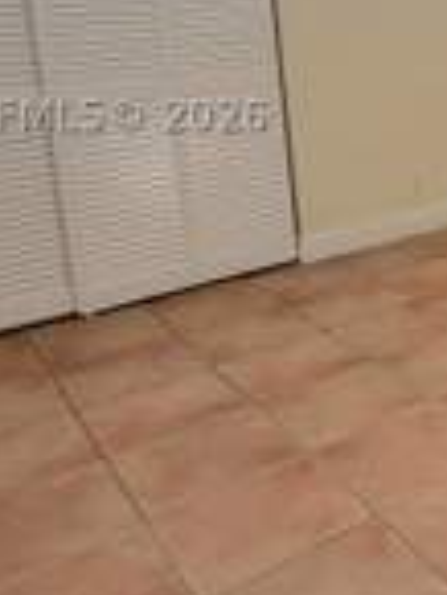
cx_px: 644
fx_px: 739
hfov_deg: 26.1
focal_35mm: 43
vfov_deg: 41.8
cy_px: 115
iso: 160
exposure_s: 1/60
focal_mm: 2.2
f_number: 2.2
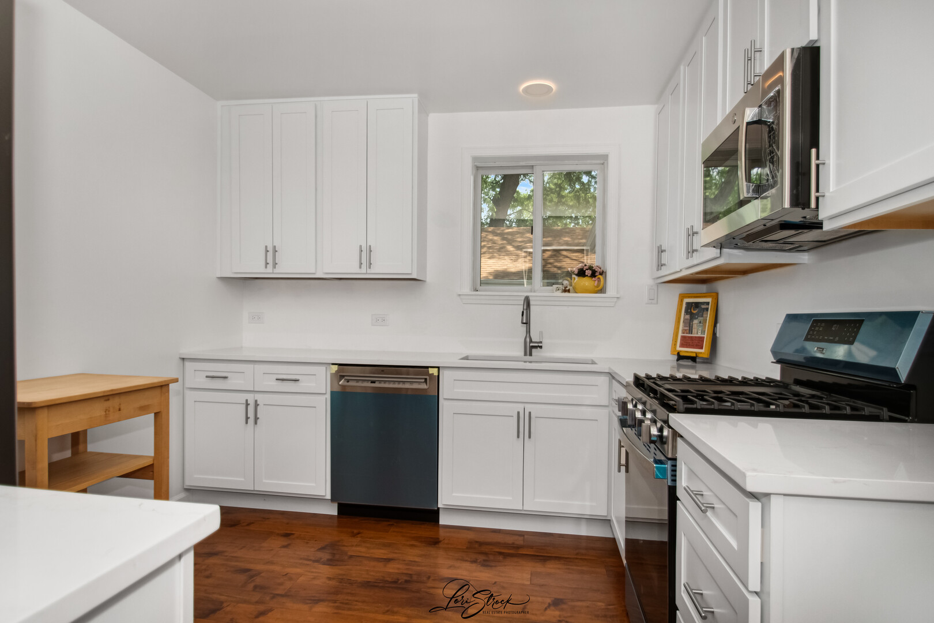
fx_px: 493
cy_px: 312
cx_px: 467
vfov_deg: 64.6
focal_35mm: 19
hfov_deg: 86.9
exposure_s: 1/1250
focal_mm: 13
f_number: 8
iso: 400
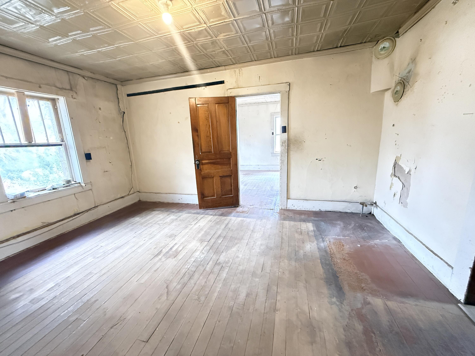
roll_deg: +2.3
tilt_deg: -11.0
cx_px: 238
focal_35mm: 14
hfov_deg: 102.1
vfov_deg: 85.7
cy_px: 178
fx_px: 192
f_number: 2.2
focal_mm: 2.22
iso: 1000
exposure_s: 1/60
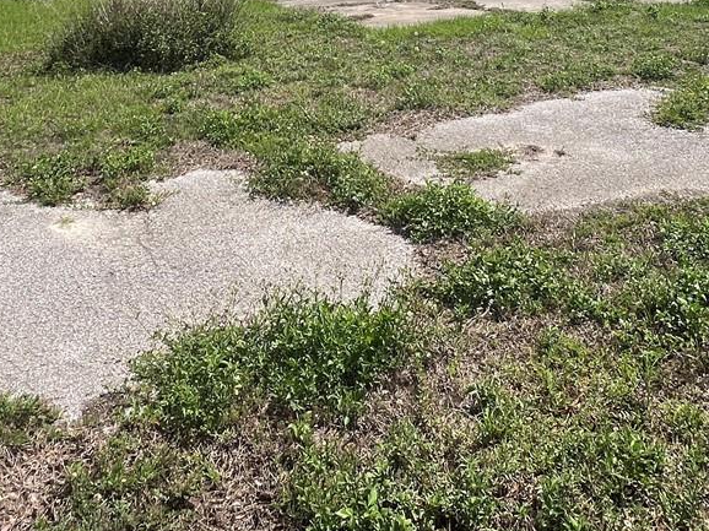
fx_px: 737
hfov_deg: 51.2
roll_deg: +2.3
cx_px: 298
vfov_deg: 34.2
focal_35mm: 36
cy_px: -56
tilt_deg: -1.0
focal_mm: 1.57
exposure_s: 1/1647
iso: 32
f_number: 1.8
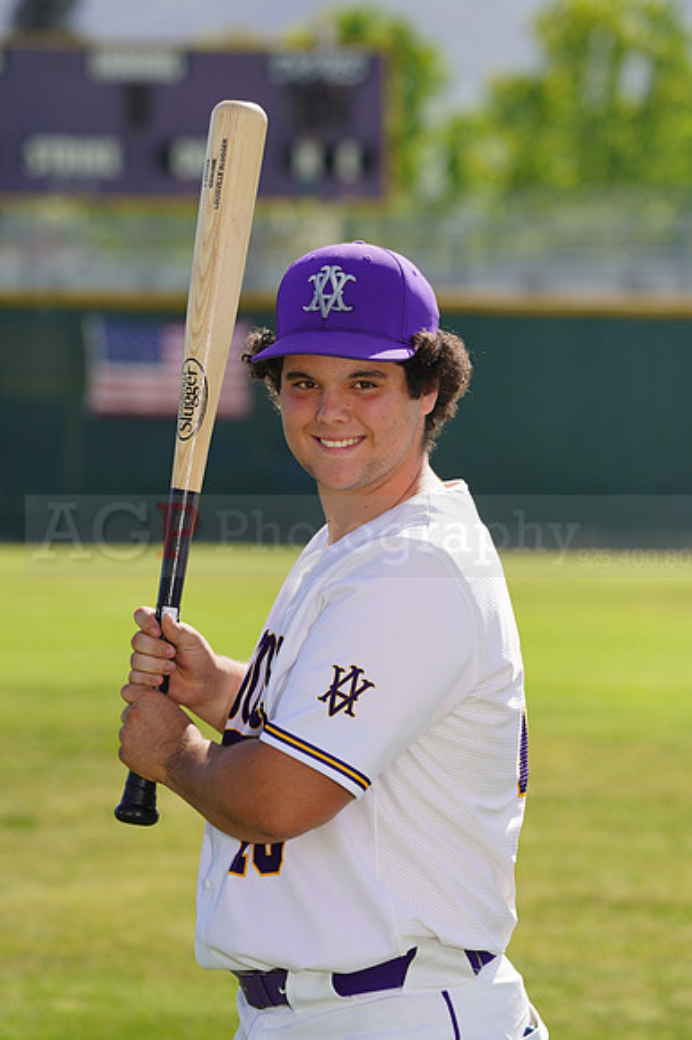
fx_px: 7130
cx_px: 346
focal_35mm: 247
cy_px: 520
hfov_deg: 5.6
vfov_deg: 8.3
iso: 100
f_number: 8
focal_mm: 247
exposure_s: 1/250
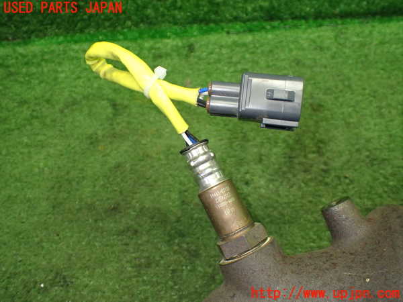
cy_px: 151
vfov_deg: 46.8
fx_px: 349
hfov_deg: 60.0
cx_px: 202
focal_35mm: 30
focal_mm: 5.4
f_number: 2.3
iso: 640
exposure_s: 1/125
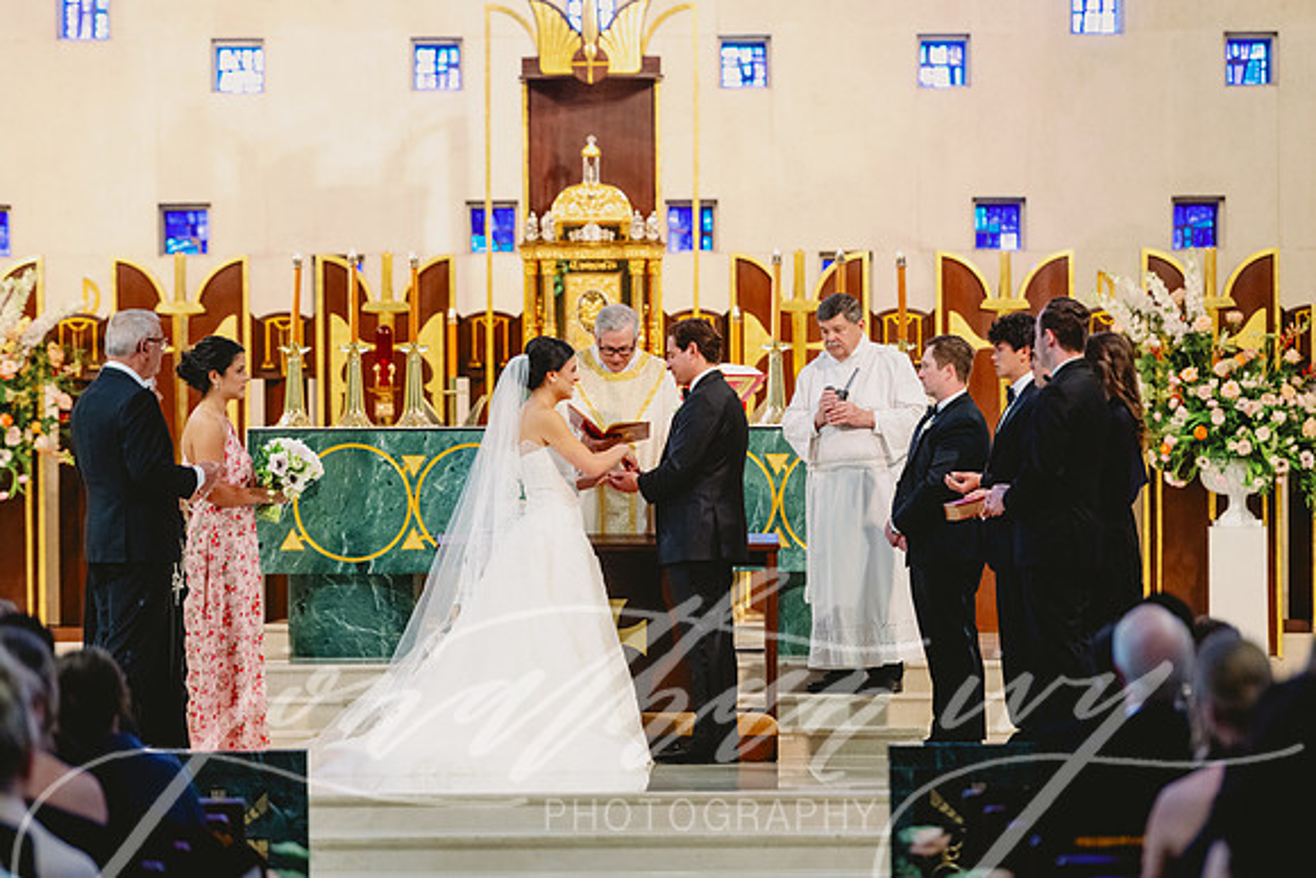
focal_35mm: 188
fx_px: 6865
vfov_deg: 7.3
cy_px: 439
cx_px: 658
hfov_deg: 11.0
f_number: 2.8
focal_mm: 185
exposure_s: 1/160
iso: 2000
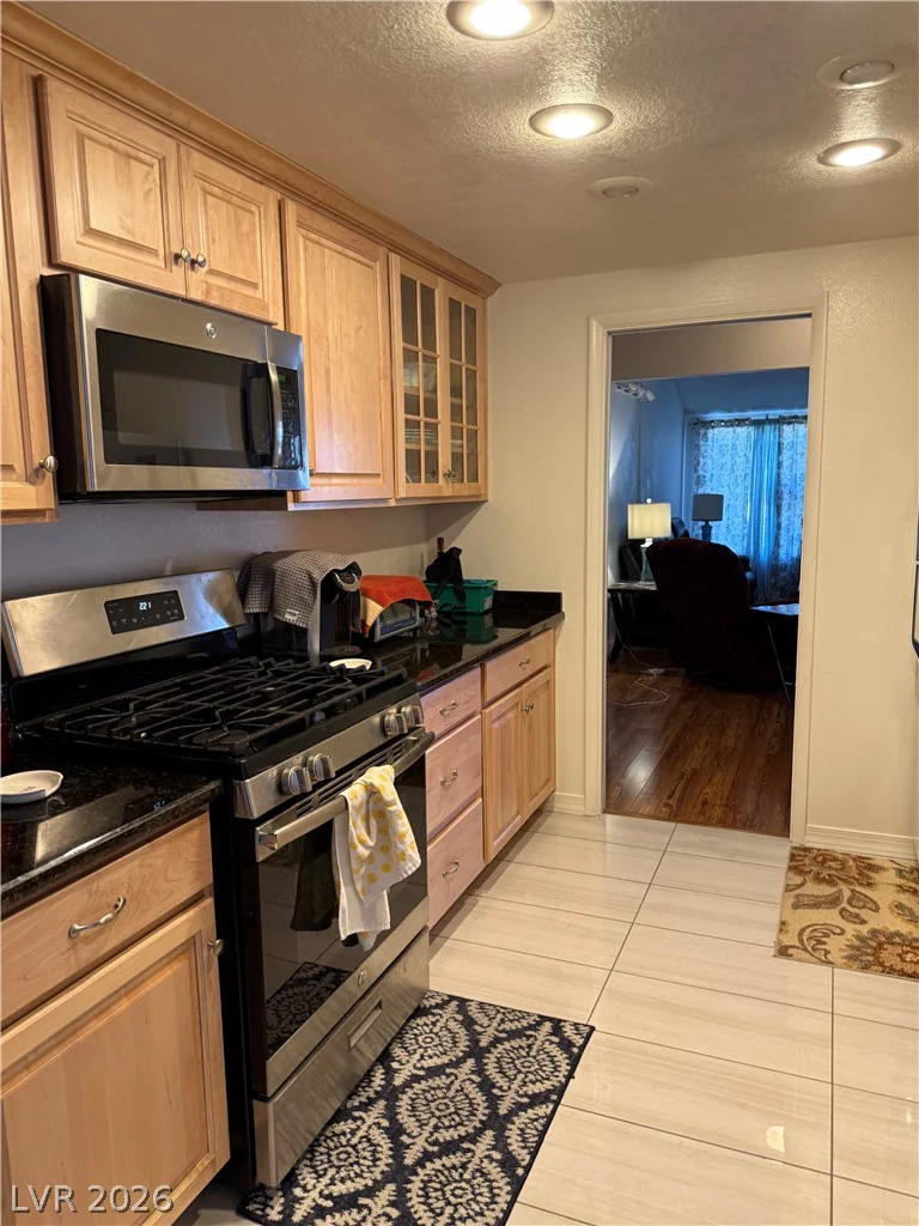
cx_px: 460
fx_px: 850
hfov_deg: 56.8
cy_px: 613
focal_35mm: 24
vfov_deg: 71.6
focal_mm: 6.76
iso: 250
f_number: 1.78
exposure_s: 1/60
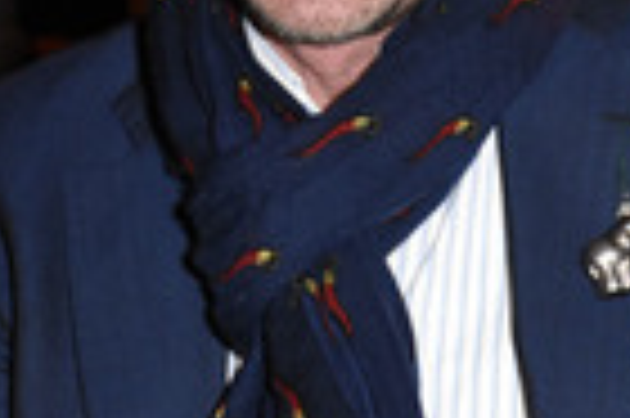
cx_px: 632
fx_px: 3548
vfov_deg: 6.7
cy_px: 4
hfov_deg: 10.1
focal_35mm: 203
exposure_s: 1/100
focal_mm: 42
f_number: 6.3
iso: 3200
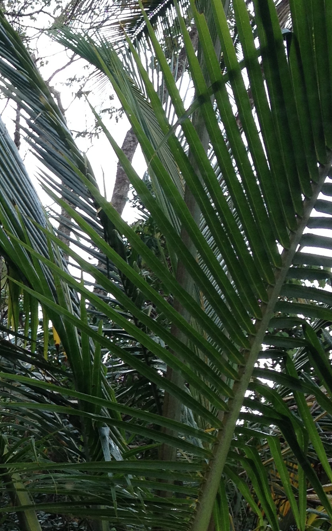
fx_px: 1303
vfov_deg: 22.9
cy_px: 372
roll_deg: +0.9
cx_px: -98
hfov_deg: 14.0
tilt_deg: +15.7
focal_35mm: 90
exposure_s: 1/120
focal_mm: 4.28
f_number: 2.4
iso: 50
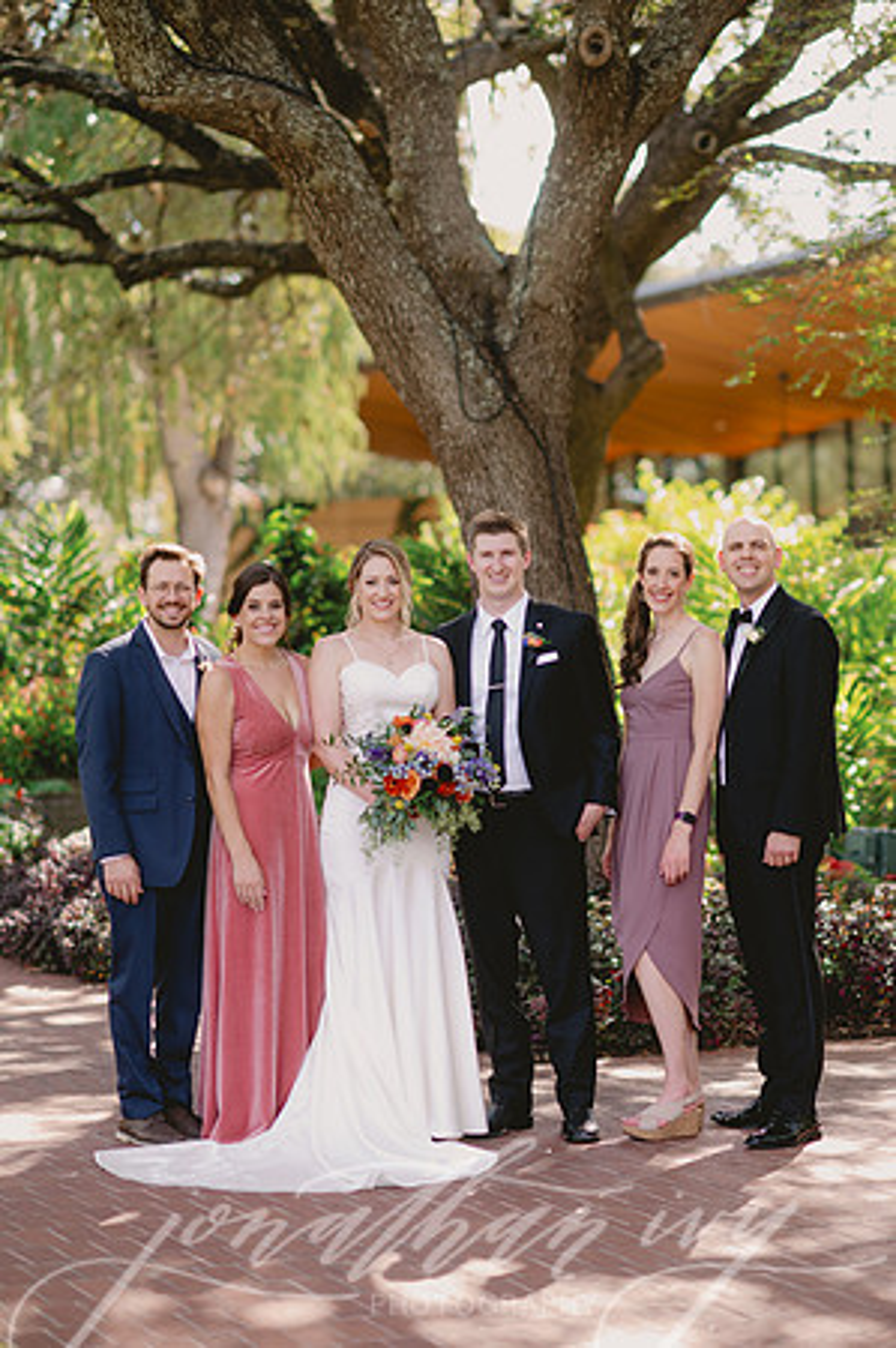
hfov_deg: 16.0
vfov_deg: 23.9
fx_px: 3180
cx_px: 448
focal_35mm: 85
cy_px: 674
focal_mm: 85
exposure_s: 1/320
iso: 50
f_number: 2
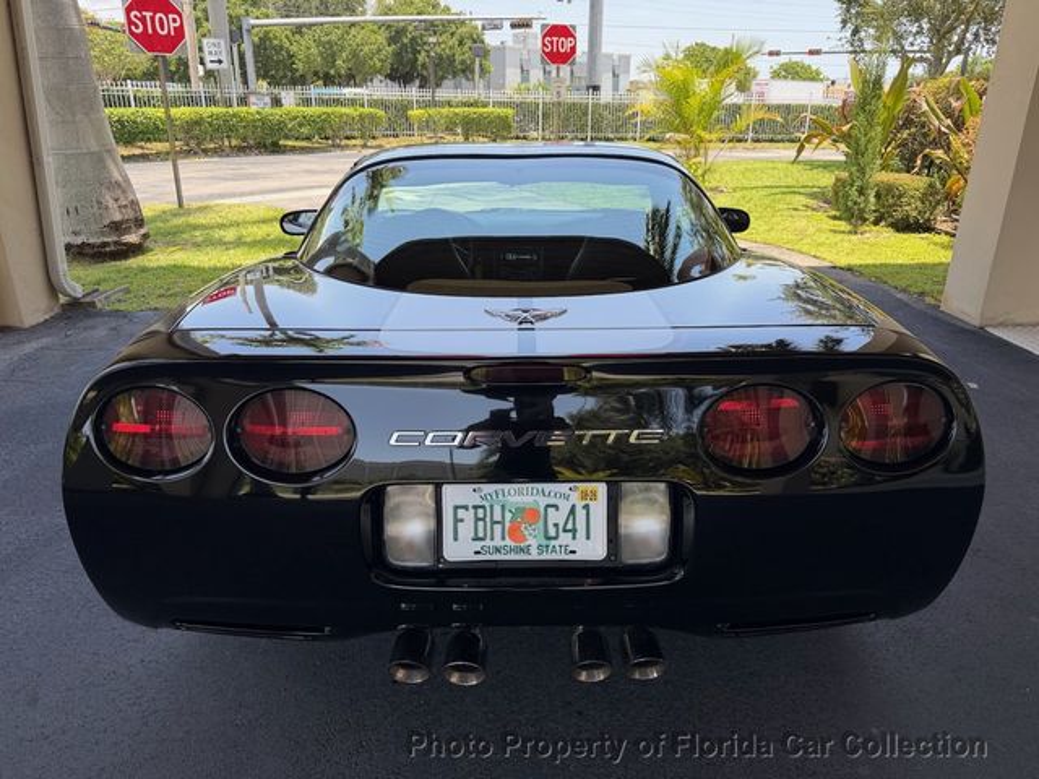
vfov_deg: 56.8
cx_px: 520
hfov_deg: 71.6
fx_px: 720
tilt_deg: -22.0
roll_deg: +0.3
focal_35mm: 24
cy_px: 390
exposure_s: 1/813
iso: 80
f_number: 1.78
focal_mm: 6.76
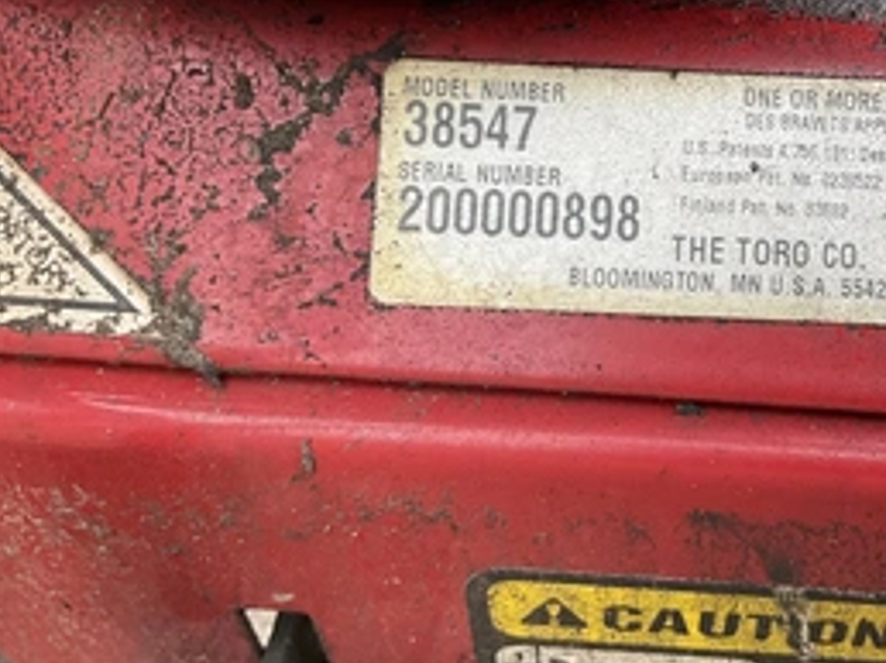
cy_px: 223
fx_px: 1151
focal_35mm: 45
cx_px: 680
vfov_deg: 31.9
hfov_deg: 40.7
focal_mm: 3
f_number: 1.8
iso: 80
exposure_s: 1/60
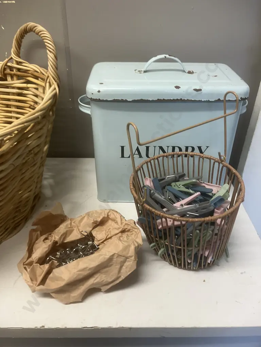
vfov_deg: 63.4
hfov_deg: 49.7
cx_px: 130
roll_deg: -1.9
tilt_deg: -32.7
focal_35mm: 28
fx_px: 281
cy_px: 174
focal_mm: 3.99
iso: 80
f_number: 1.8
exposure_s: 1/50
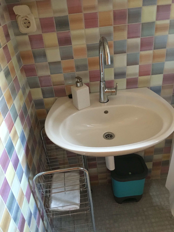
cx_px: 87
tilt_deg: -31.2
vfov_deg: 61.7
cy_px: 116
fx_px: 194
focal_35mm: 29
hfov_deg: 48.2
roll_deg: +6.6
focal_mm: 4.15
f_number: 2.2
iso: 400
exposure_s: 1/17
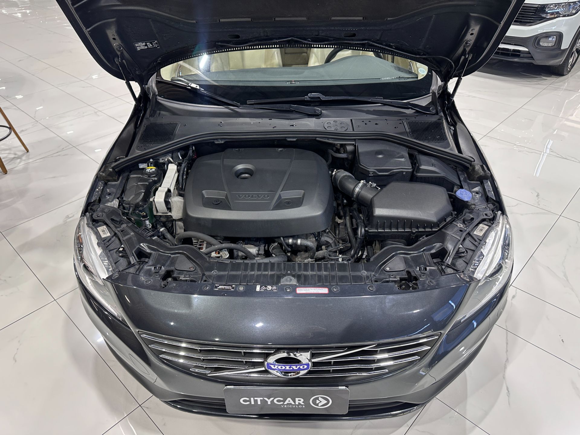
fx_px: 402
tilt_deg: -35.9
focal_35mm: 24
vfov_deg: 56.8
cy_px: 218
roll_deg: +1.5
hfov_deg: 71.6
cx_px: 290
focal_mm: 6.86
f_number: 1.78
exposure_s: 1/60
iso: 160
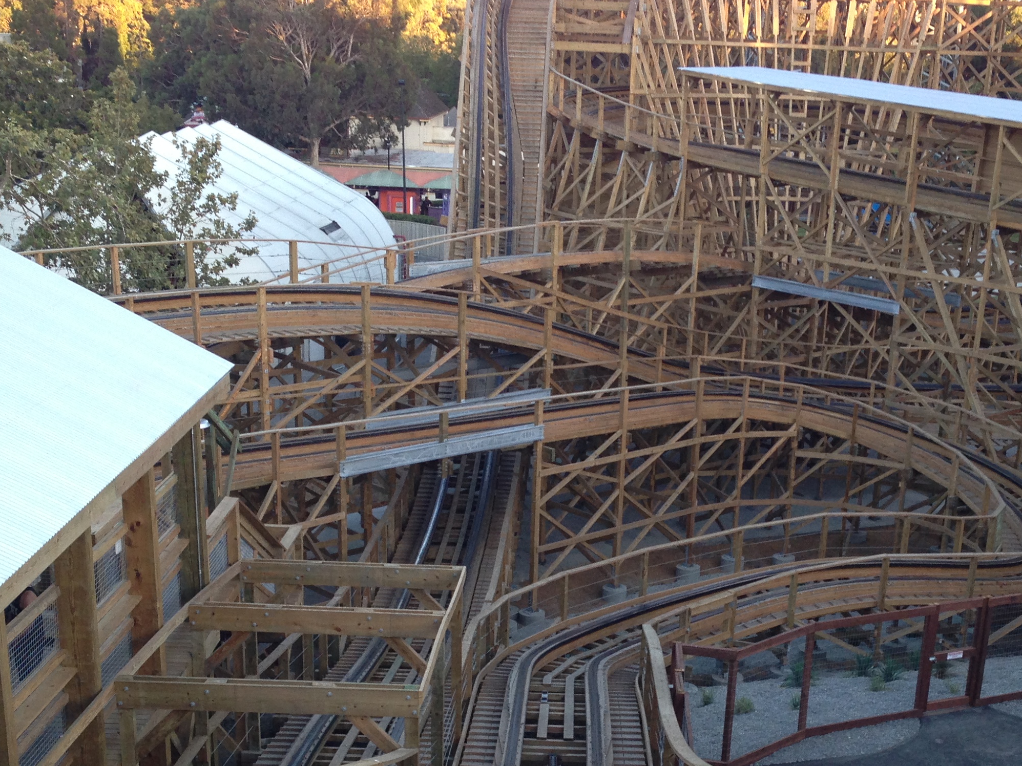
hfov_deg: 35.4
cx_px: 606
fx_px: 1594
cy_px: 613
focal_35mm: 54
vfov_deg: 26.5
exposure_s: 1/120
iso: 80
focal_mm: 4.13
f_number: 2.4
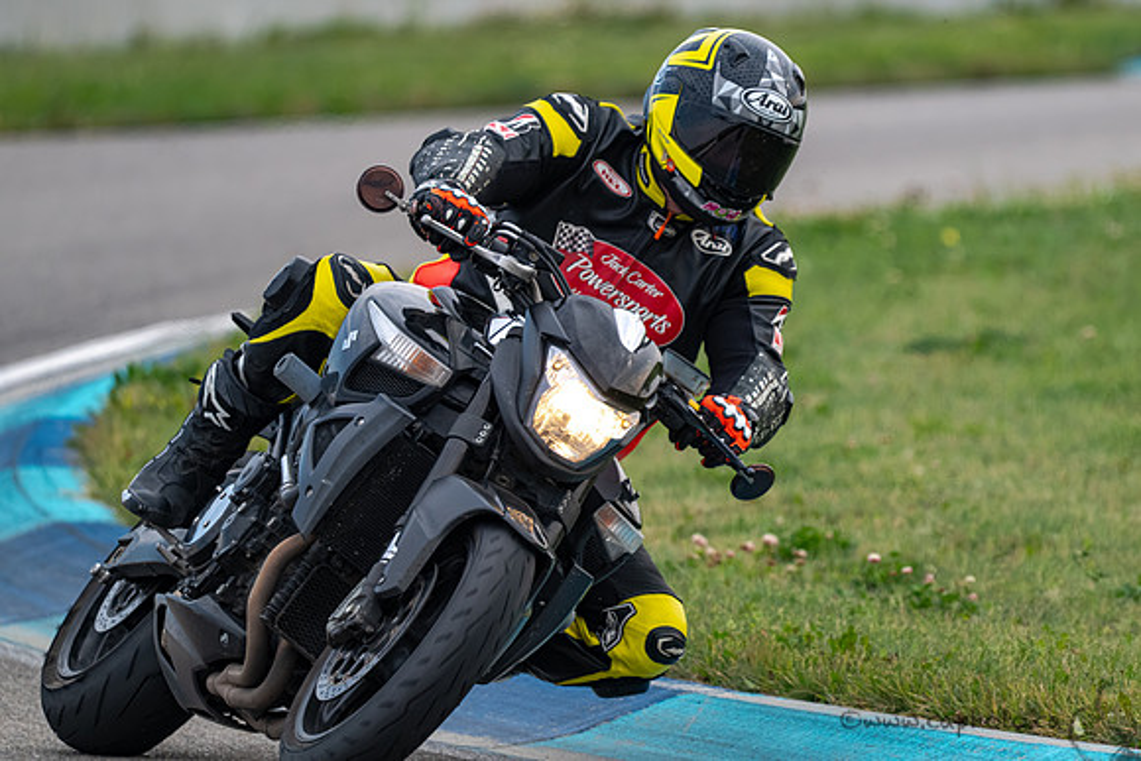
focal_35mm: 724
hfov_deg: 2.8
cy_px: 302
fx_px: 22943
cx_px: 688
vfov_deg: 1.9
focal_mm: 600
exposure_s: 1/1250
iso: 720
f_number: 6.3
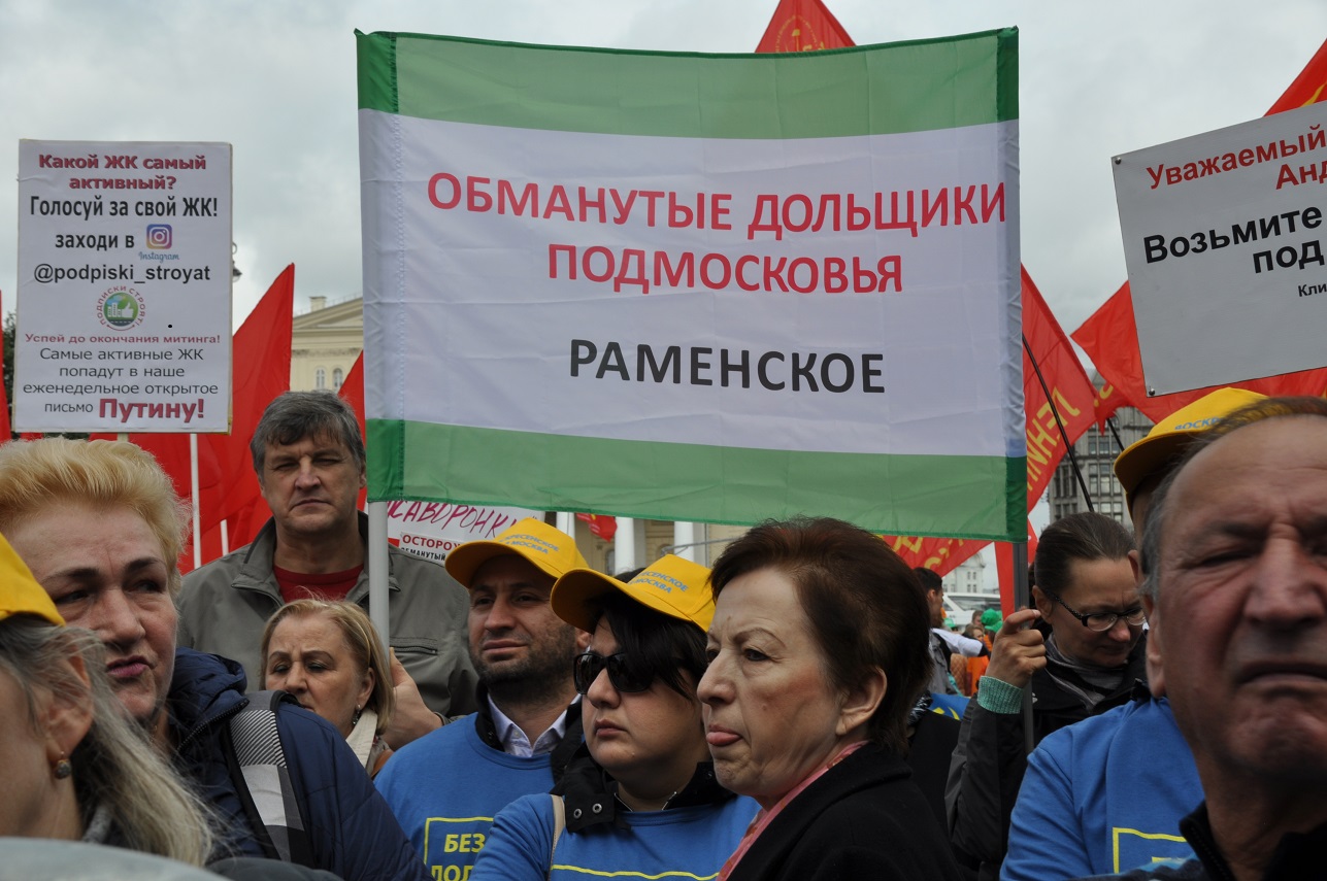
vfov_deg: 23.7
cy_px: 440
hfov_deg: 35.1
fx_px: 2099
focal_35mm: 57
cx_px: 664
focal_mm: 38
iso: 200
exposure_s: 1/160
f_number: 13
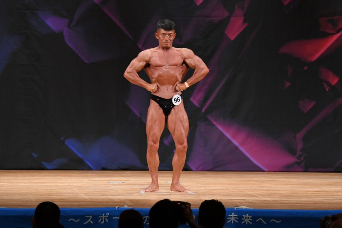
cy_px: 114
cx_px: 171
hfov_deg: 8.1
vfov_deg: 5.4
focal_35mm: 255
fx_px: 2421
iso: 3200
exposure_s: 1/400
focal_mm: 170
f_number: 5.6
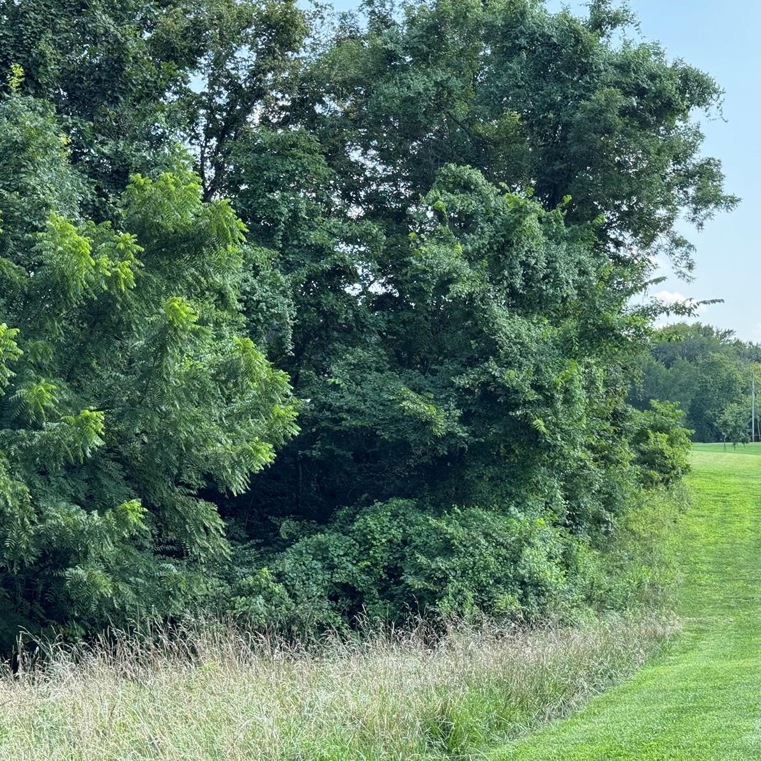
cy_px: 382
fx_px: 1418
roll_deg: +0.3
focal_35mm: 57
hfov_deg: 30.0
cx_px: 438
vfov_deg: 30.0
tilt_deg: +3.2
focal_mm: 6.76
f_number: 1.78
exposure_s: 1/658
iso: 64
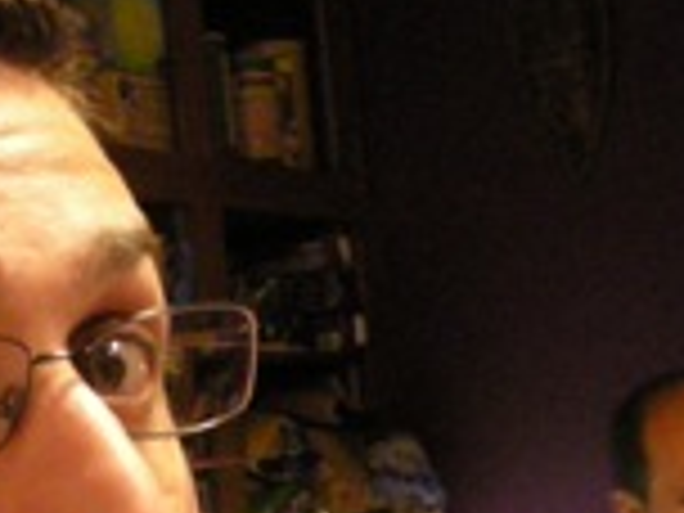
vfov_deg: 15.7
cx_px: -27
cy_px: 540
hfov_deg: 20.5
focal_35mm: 92
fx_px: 1818
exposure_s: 1/8.1
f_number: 2.8
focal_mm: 5.8
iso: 456
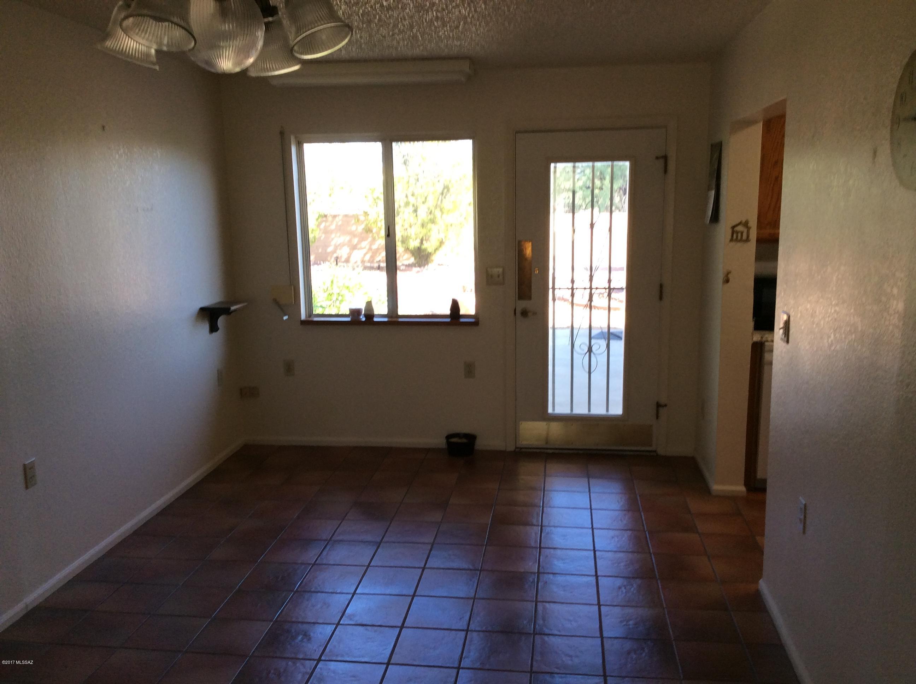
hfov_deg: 55.4
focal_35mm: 33
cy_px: 342
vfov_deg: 42.8
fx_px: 872
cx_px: 458
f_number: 2.4
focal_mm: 3.3
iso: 40
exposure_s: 1/60
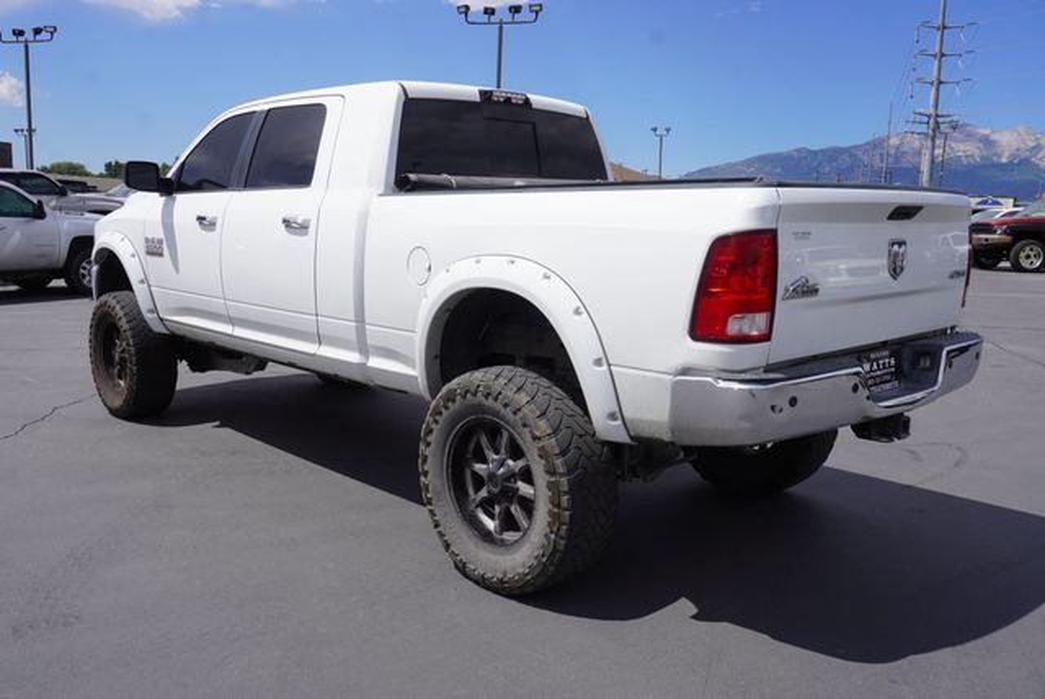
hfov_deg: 61.9
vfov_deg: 43.7
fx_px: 872
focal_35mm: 30
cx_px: 522
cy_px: 350
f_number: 10
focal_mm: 20
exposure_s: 1/200
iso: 100
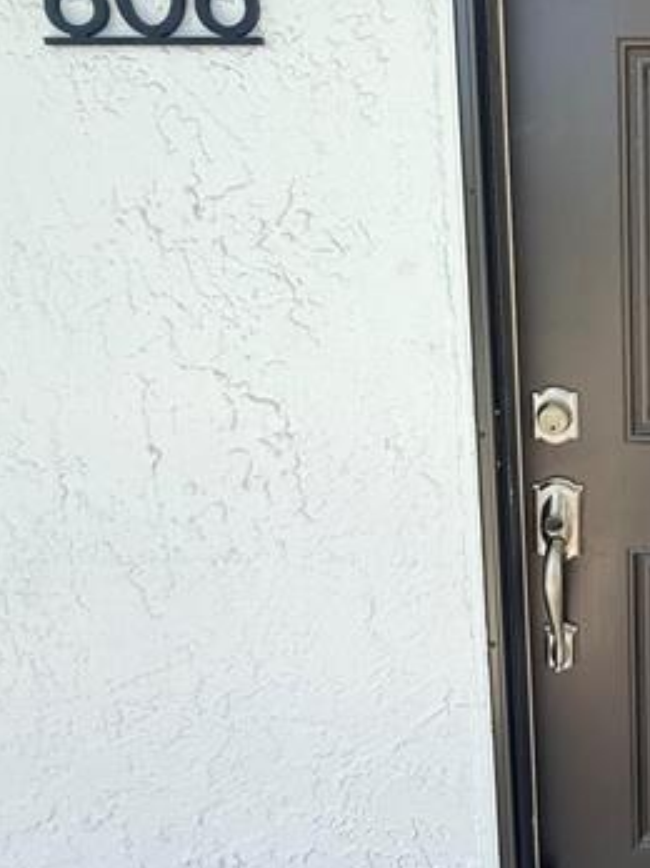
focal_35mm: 31
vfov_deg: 56.4
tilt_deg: -9.8
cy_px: 255
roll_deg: -0.9
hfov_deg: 39.3
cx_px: 670
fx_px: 777
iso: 50
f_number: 2.2
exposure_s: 1/631
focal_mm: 2.22
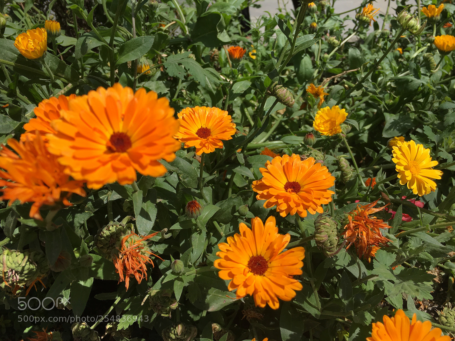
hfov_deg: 61.7
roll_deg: -0.1
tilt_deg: -33.1
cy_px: 170
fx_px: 381
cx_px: 228
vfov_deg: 48.2
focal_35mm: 29
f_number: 2.2
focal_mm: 4.15
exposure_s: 1/2137
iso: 25
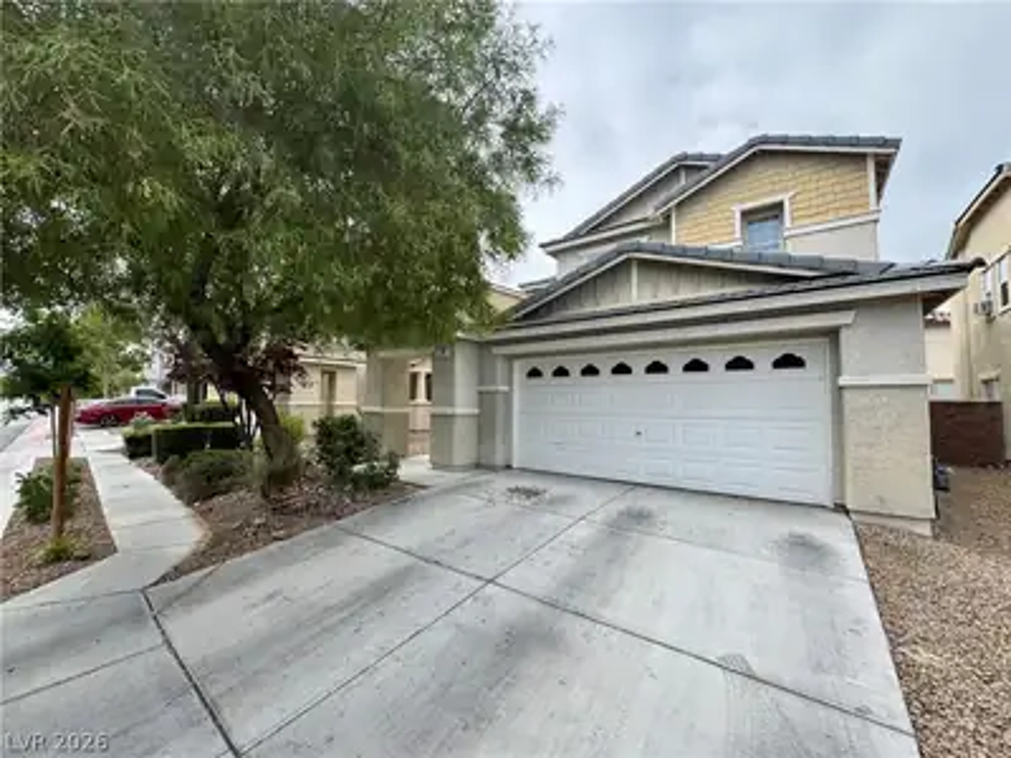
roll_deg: -0.5
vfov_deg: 85.7
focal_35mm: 14
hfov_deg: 102.1
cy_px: 379
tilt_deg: +4.5
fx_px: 409
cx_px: 506
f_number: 2.2
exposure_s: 1/727
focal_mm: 2.22
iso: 50
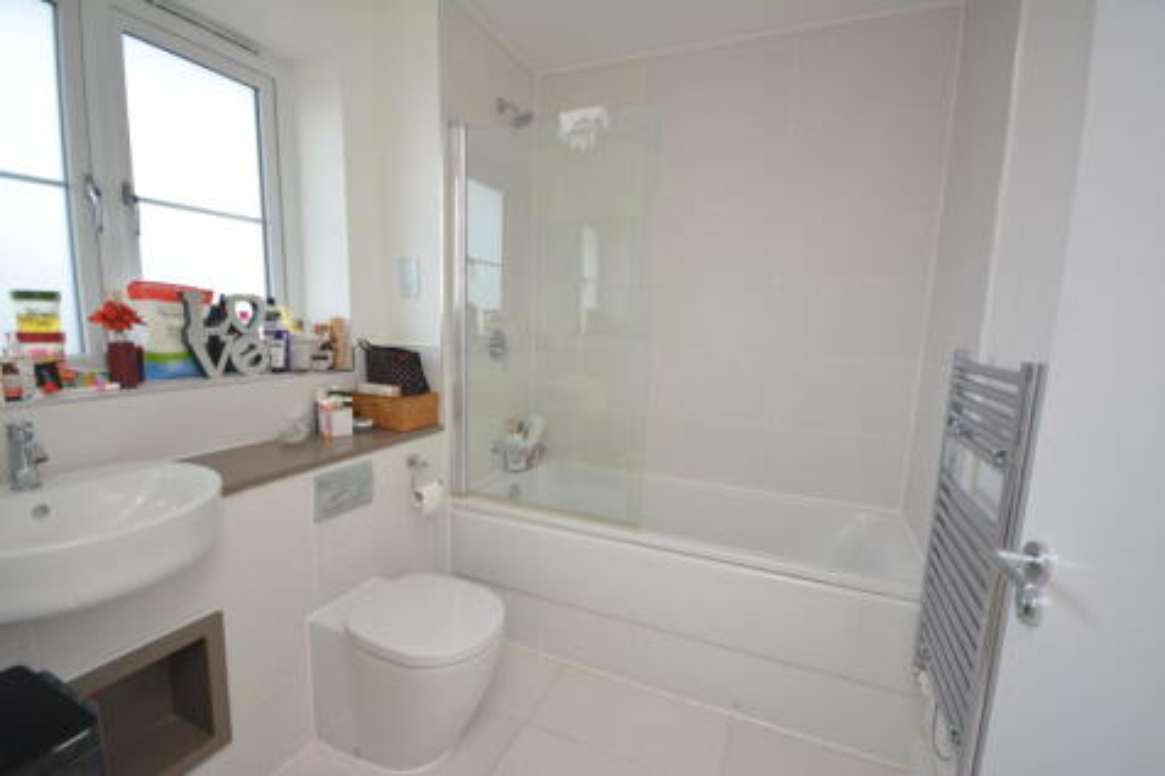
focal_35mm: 15
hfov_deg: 100.4
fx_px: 485
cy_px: 388
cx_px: 582
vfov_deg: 77.3
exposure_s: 1/60
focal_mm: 10
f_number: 4
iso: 250
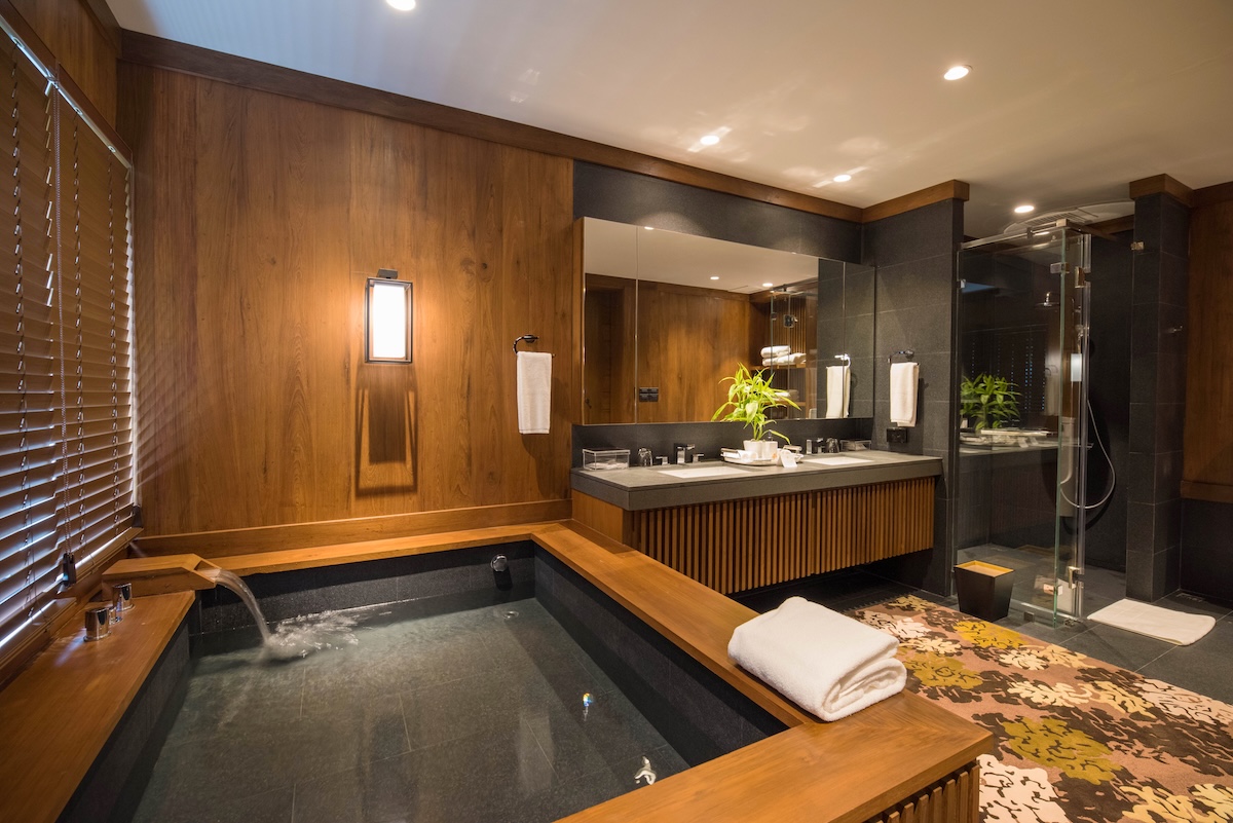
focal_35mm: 15
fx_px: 514
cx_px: 616
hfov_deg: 100.4
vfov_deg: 77.4
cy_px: 412
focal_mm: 15
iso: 1000
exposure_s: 1/4
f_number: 8
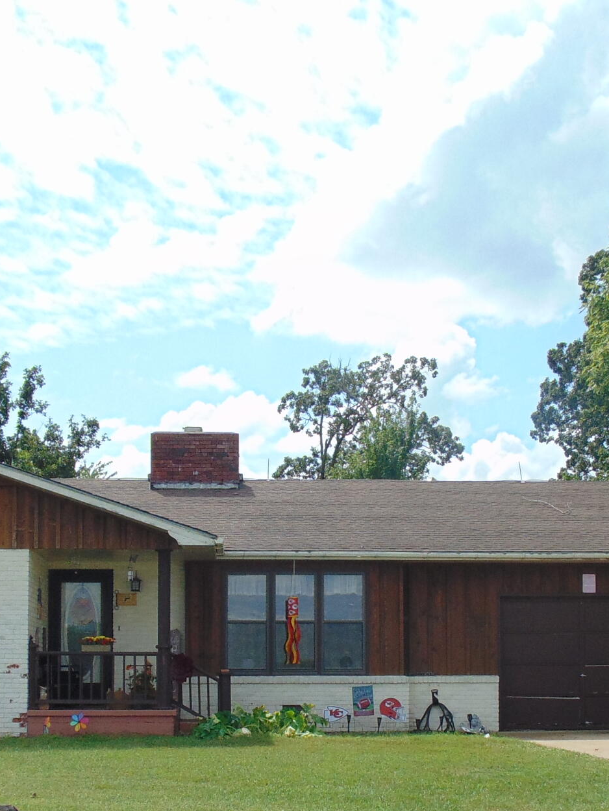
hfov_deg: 24.4
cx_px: 300
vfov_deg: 31.6
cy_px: 611
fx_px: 1407
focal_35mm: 60
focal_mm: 4.5
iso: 80
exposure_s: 1/250
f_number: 7.7
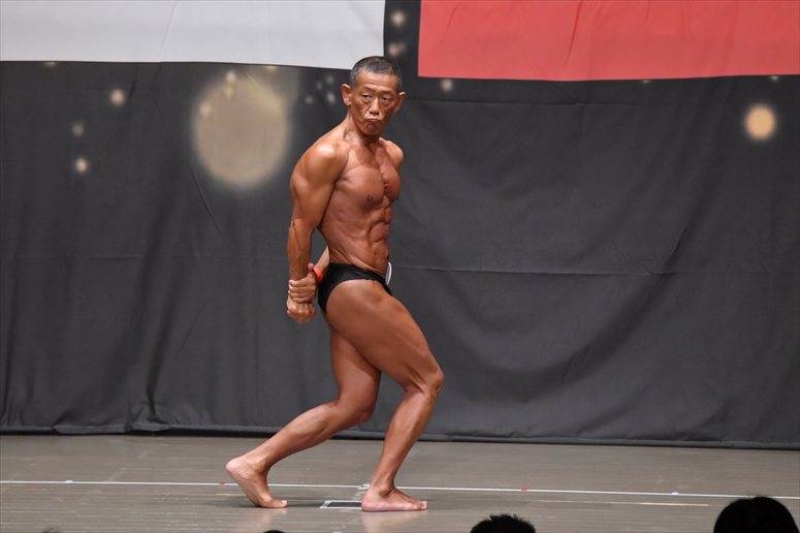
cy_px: 266
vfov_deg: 5.4
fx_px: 5664
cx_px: 400
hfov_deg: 8.1
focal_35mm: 255
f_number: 5.6
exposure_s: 1/400
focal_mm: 170
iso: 6400
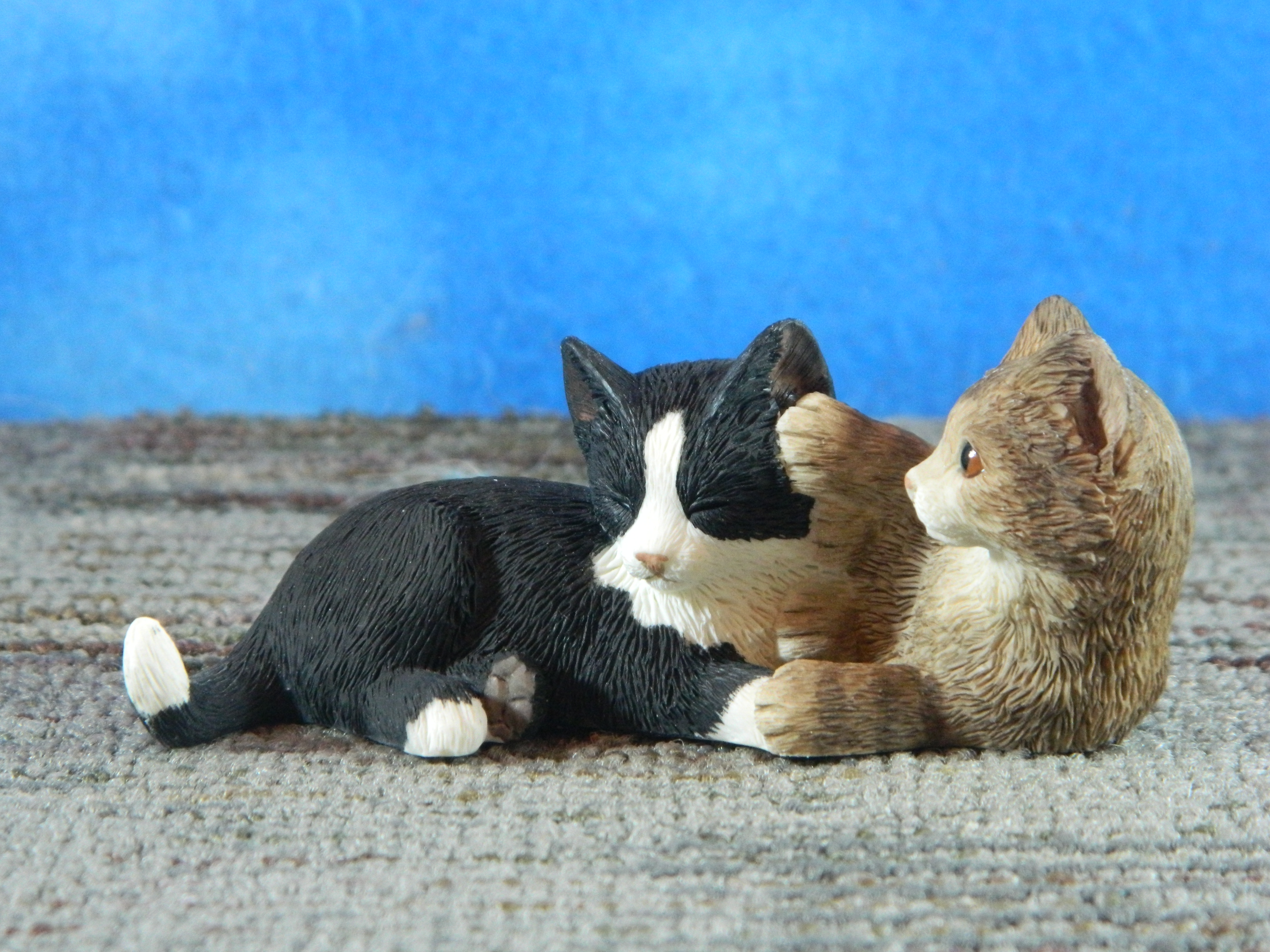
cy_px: 476
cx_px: 635
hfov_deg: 15.3
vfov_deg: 11.5
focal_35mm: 129
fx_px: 4733
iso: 400
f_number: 4.7
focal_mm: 23.2
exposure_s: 1/15
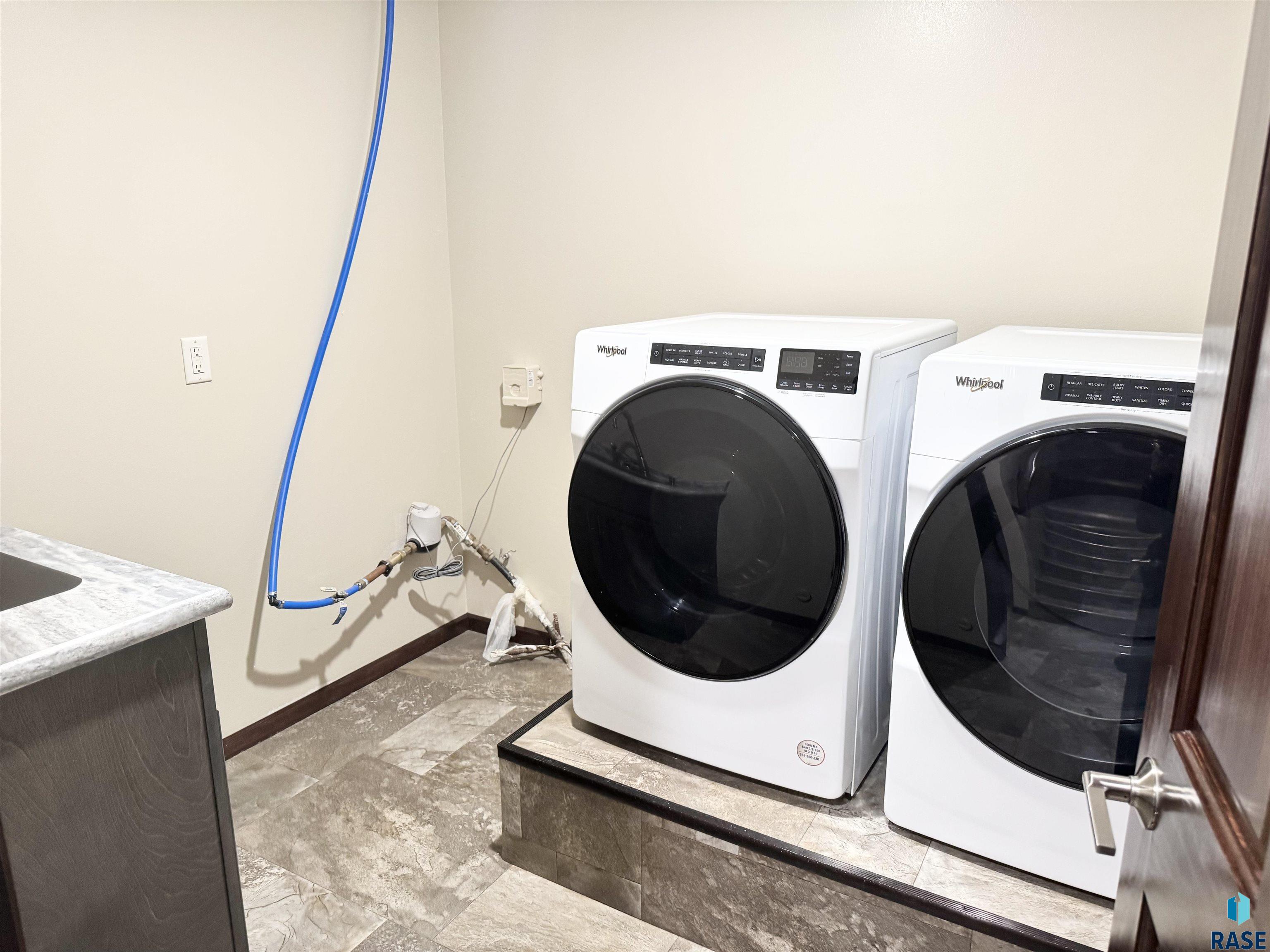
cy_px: 476
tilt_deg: -14.3
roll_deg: -0.5
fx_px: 881
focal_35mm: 24
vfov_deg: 56.8
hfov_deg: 71.6
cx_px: 635
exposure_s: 1/60
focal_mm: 6.76
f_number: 1.78
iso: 250
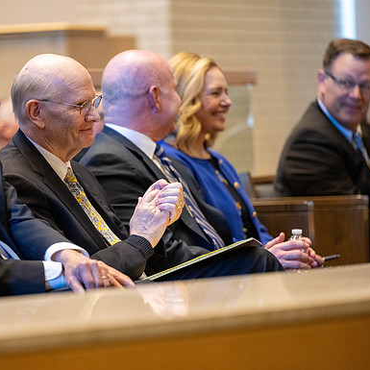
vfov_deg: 7.4
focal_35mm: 237
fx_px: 2866
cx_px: 101
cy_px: 185
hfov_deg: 7.4
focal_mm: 185
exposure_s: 1/320
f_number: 2.8
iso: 3200
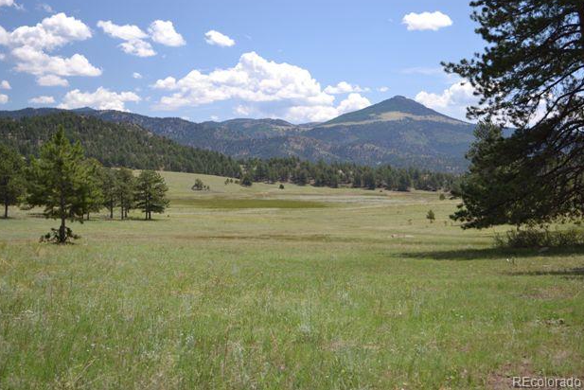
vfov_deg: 24.2
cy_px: 190
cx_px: 285
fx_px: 909
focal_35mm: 56
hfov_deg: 35.6
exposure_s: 1/125
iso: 100
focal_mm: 36
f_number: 5.6
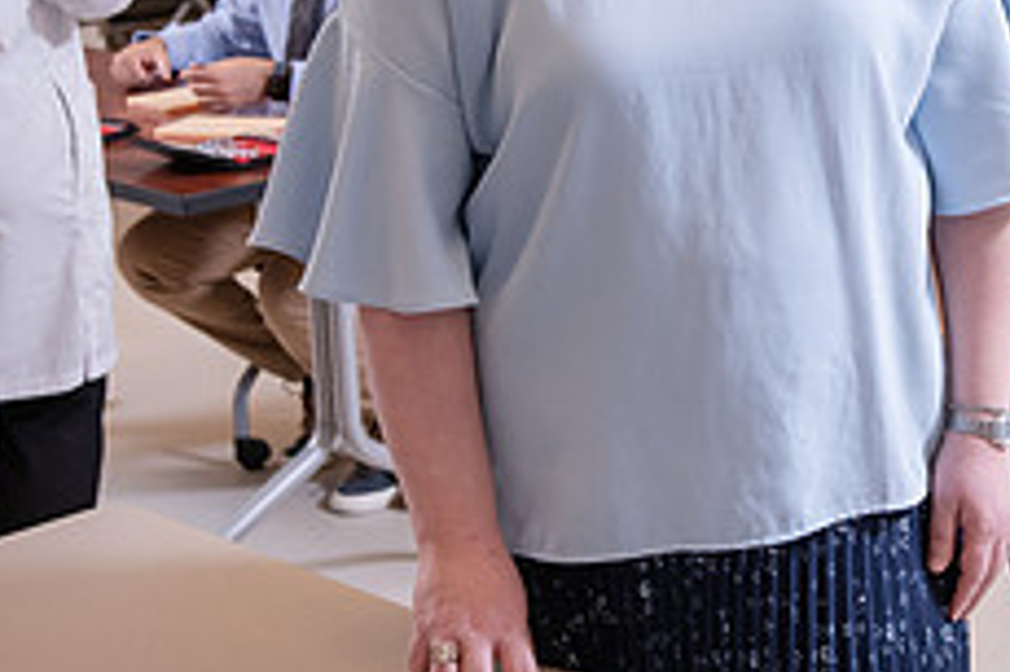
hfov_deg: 21.0
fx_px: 2691
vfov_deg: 14.1
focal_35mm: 96
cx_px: 839
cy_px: 59
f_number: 5
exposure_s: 1/160
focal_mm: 38
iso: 1000
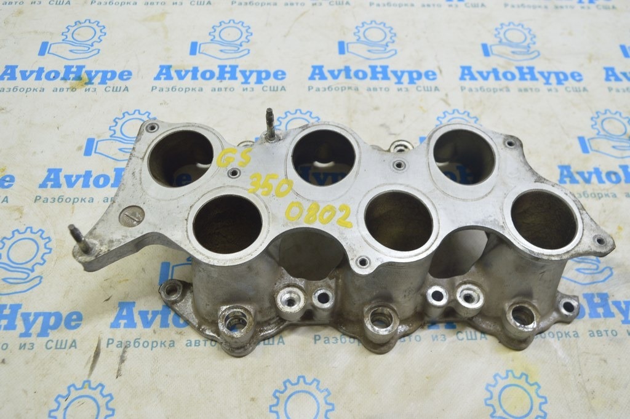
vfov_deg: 39.9
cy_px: 210
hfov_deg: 57.3
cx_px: 315
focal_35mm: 33
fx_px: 577
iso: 400
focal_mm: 22
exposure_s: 1/20
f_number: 5.6
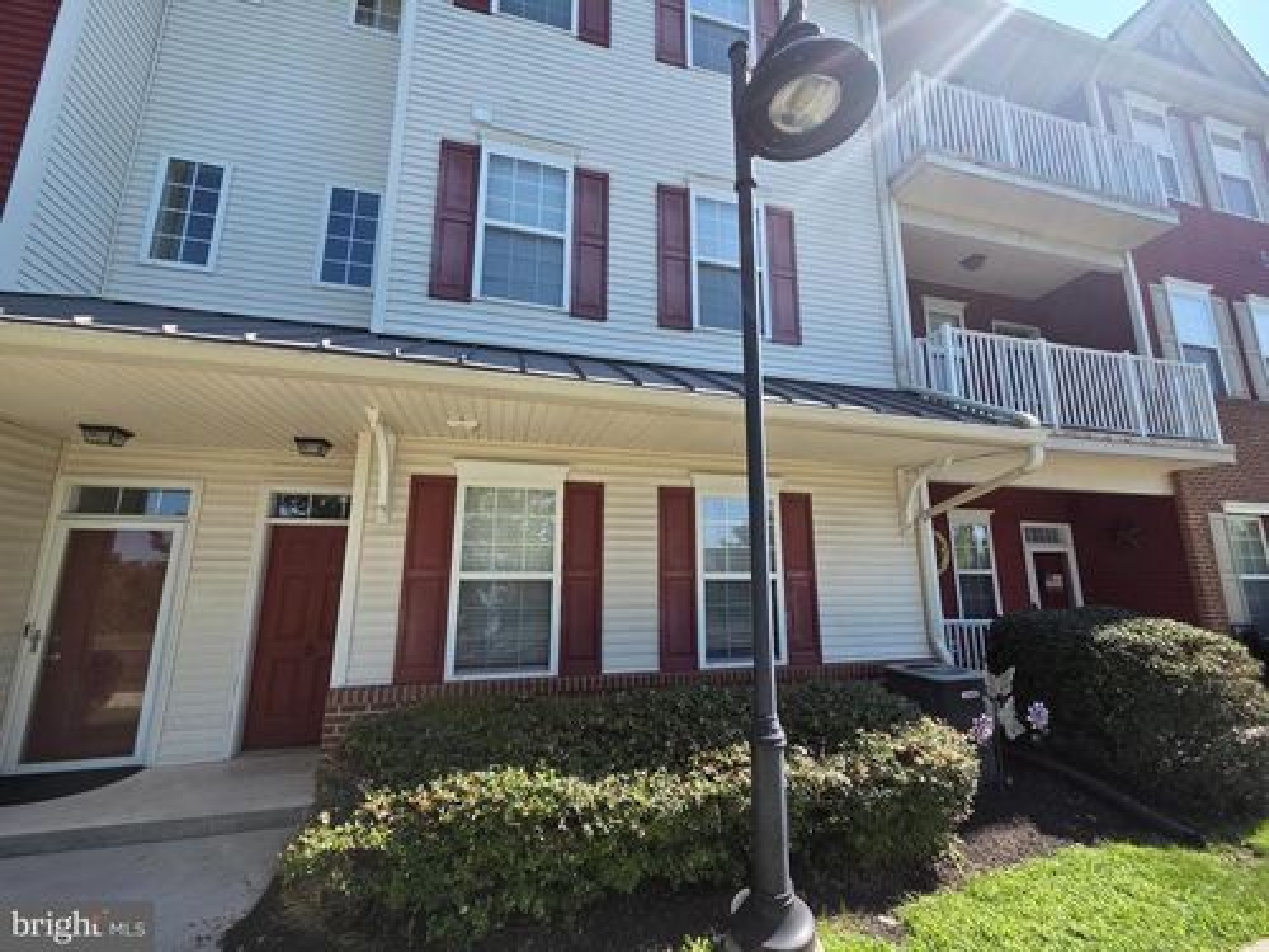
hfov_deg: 106.2
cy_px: 476
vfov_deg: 89.9
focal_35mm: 13
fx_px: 477
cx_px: 634
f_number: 2.2
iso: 50
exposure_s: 1/661
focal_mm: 2.2
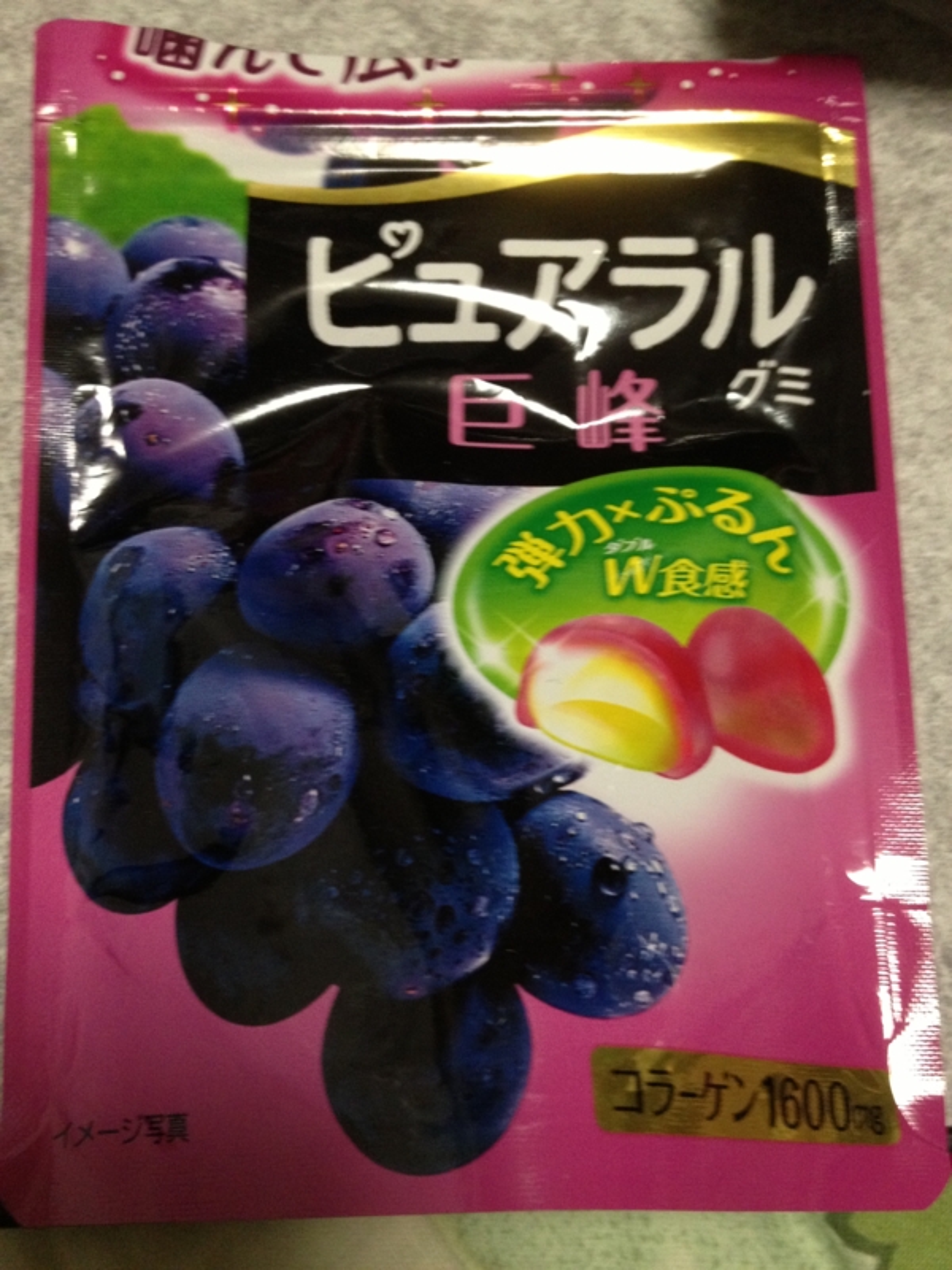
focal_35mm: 35
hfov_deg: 40.7
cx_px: 476
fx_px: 1283
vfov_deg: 52.6
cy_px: 635
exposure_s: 1/20
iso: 250
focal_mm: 4.28
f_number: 2.4
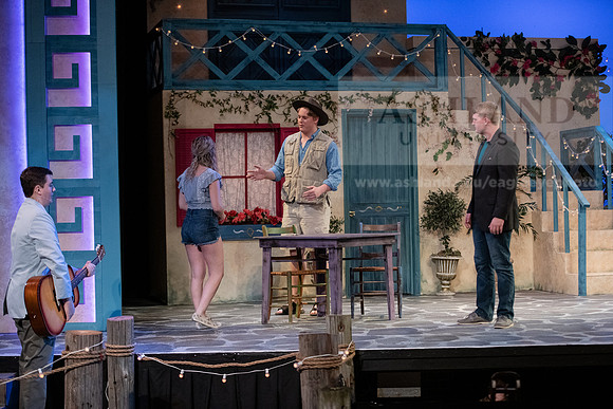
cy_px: 204
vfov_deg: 19.5
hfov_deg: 28.8
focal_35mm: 70
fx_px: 1192
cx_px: 306
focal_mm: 70
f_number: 3.2
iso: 3200
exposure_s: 1/320
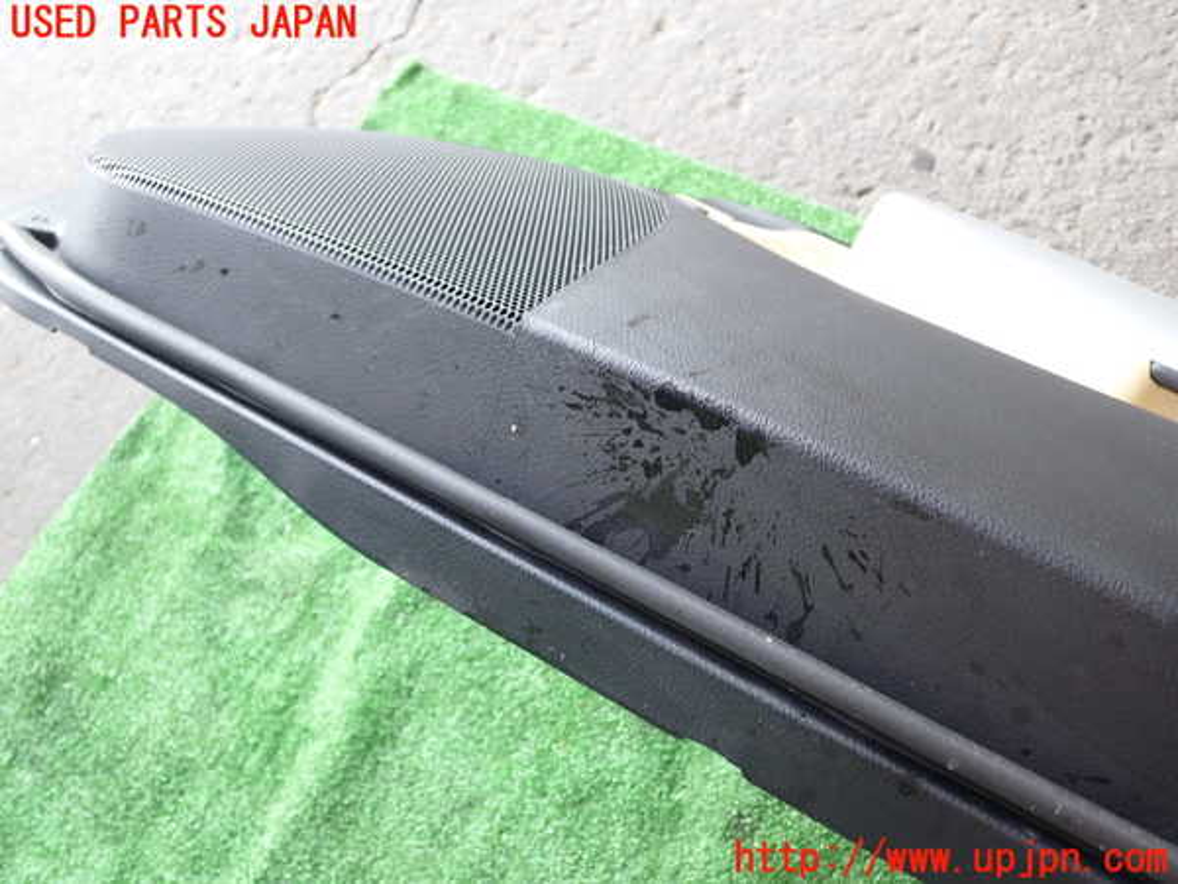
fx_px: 1089
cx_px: 589
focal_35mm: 32
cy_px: 442
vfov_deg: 44.2
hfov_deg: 56.8
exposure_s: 1/60
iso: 200
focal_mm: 5.79
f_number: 2.4
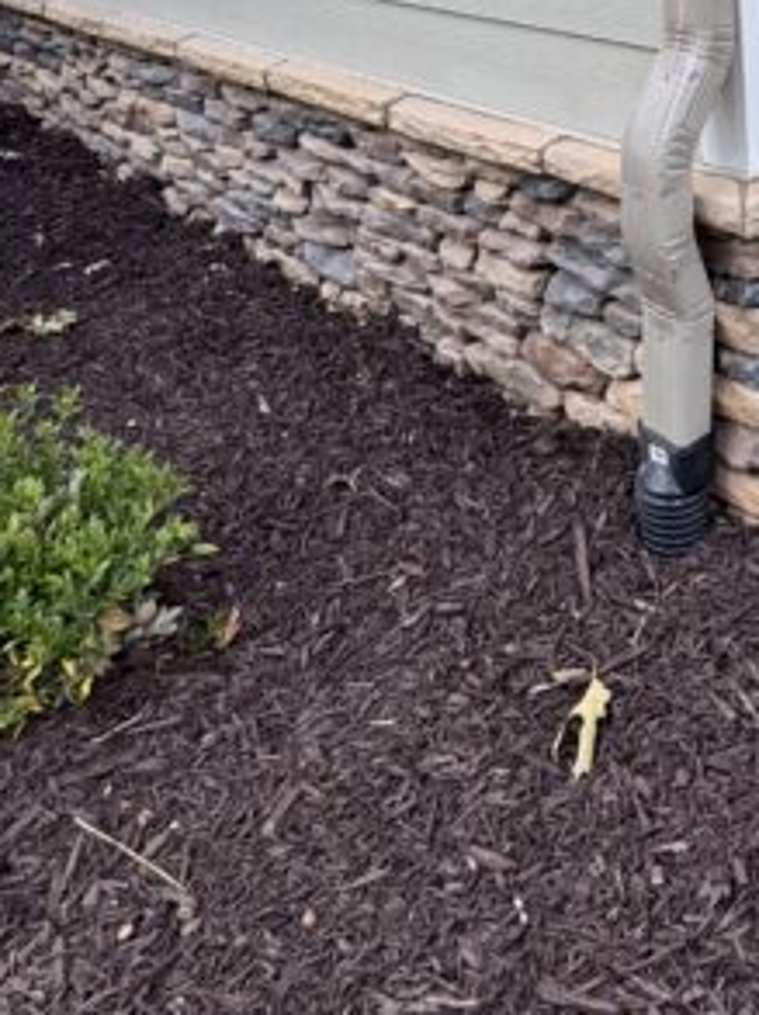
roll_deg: +5.1
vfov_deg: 32.7
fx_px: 1436
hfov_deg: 28.7
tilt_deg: -1.7
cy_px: -177
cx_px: 648
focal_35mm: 49
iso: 40
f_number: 2.2
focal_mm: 2.22
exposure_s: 1/229
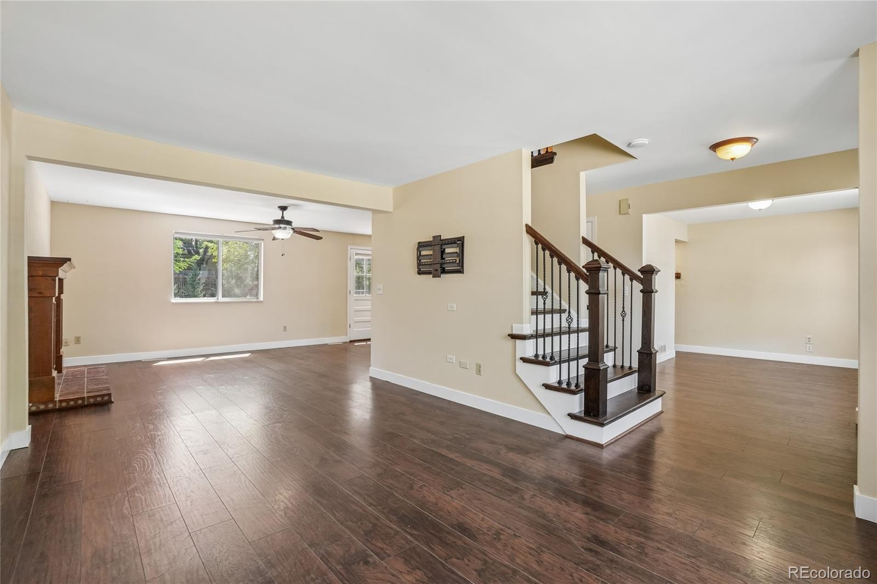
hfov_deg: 100.4
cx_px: 438
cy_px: 292
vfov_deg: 77.3
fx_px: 365
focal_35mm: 15
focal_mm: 10
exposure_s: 1/40
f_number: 8
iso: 400
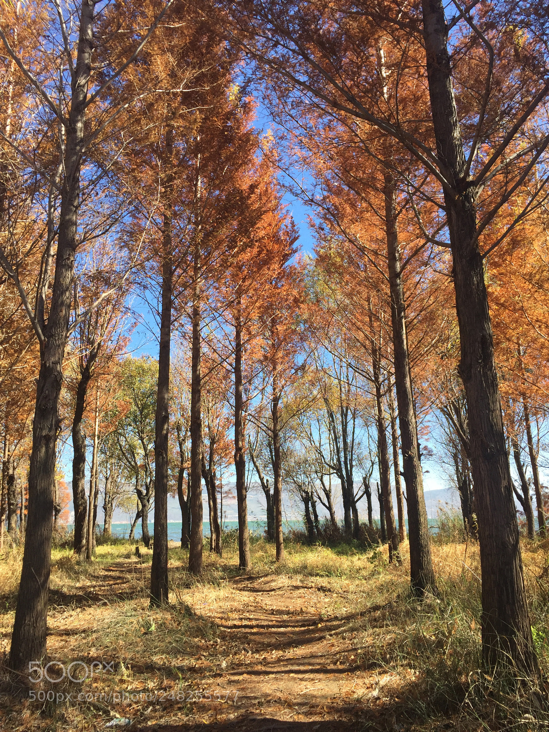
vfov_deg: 61.7
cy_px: 366
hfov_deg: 48.2
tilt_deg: +14.6
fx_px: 613
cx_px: 274
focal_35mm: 29
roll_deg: +2.3
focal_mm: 4.15
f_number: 2.2
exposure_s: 1/618
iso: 32
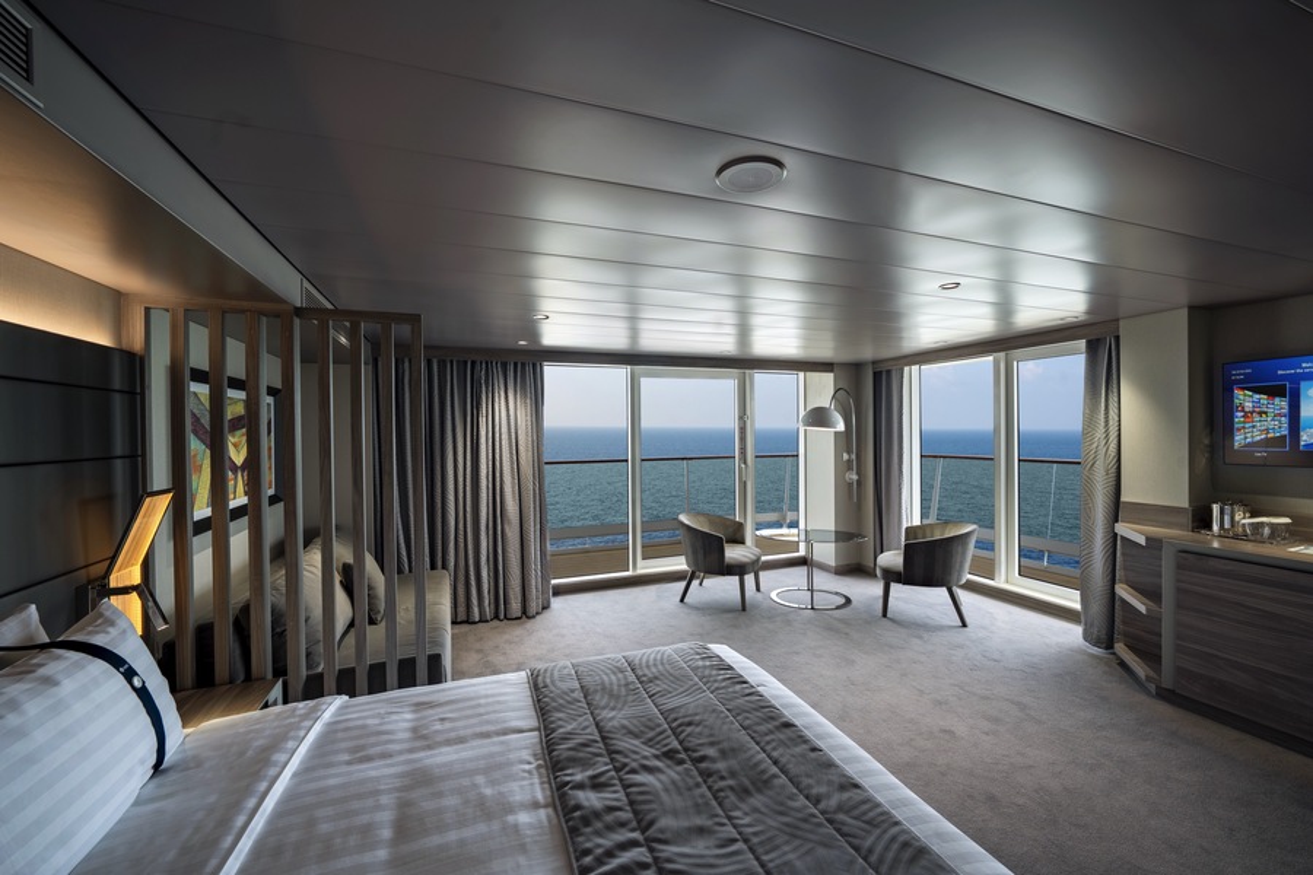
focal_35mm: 14
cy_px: 438
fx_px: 511
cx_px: 656
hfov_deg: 104.3
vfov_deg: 81.2
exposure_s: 1/60
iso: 100
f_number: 8
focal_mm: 14
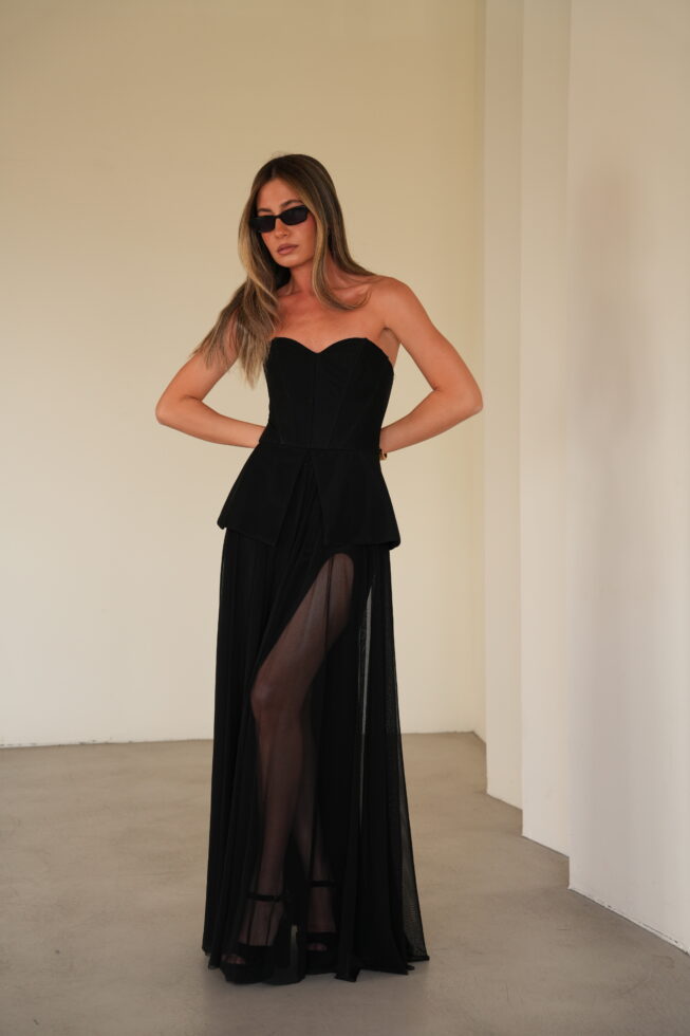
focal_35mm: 70
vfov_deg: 28.8
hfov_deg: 19.4
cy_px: 518
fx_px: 2013
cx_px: 345
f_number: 5
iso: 500
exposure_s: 1/80
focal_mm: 70
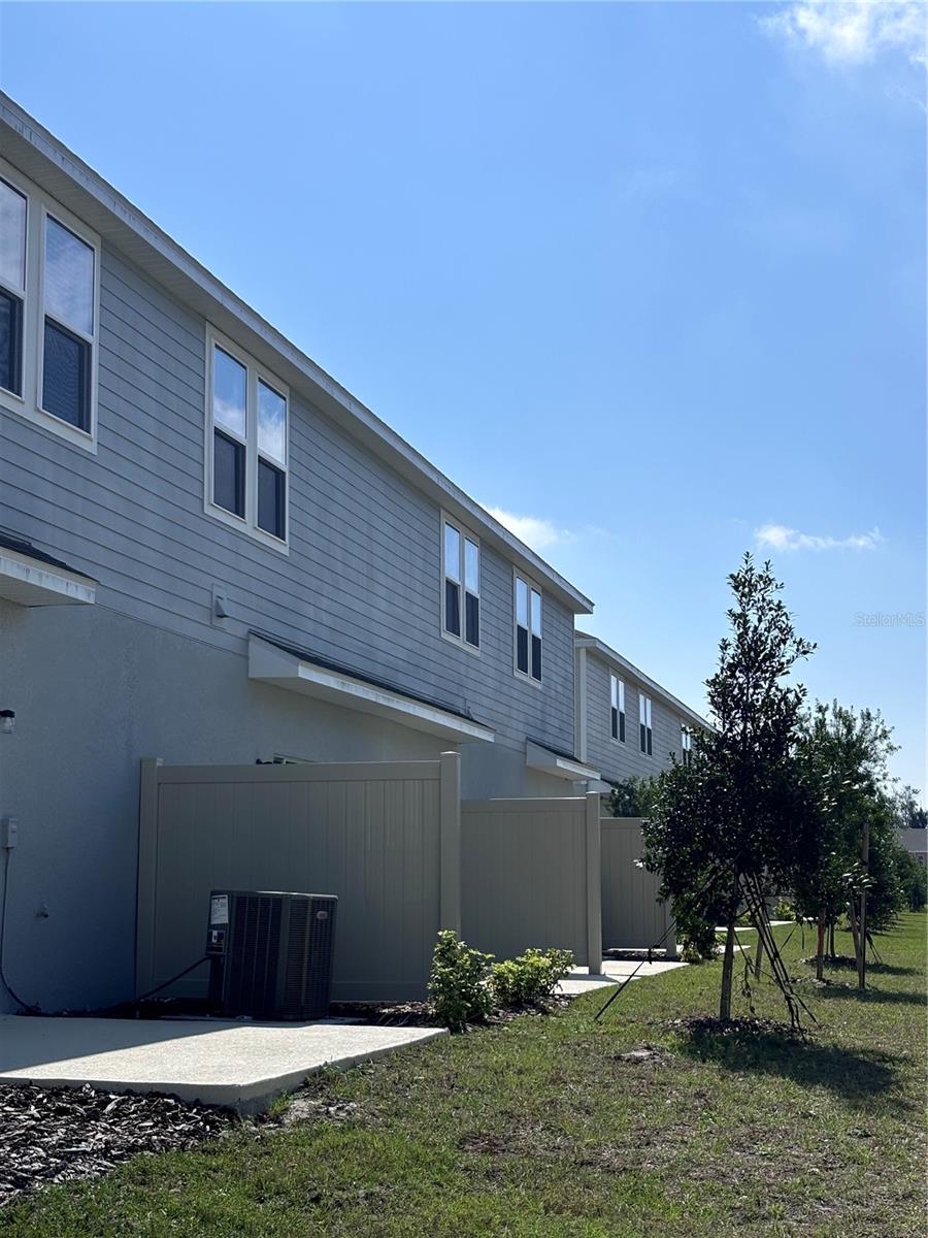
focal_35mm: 52
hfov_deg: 28.0
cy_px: 619
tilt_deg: +8.1
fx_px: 1859
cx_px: 464
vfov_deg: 36.8
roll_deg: -0.2
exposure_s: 1/5348
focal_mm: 5.96
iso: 40
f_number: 1.6
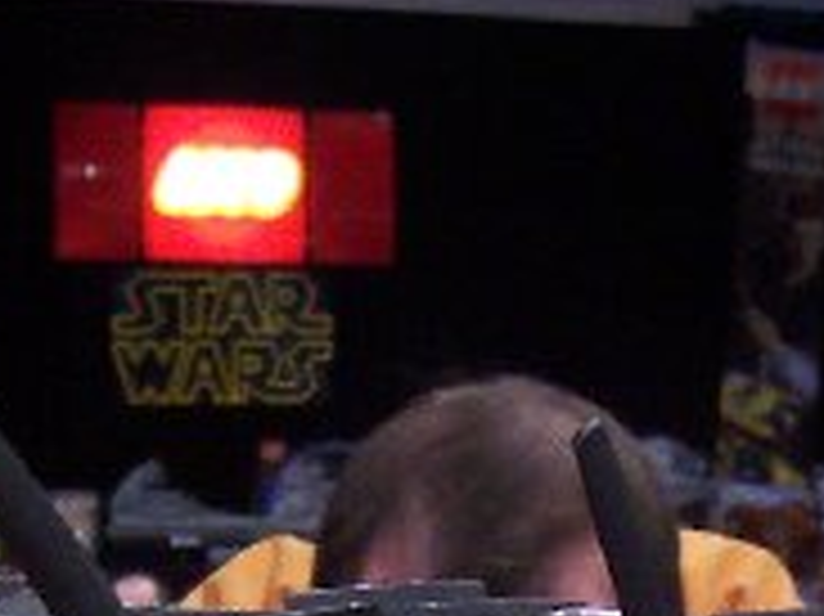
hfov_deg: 13.6
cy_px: 1153
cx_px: 745
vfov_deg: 9.7
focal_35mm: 144
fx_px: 3426
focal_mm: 5.6
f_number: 2.8
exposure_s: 1/30
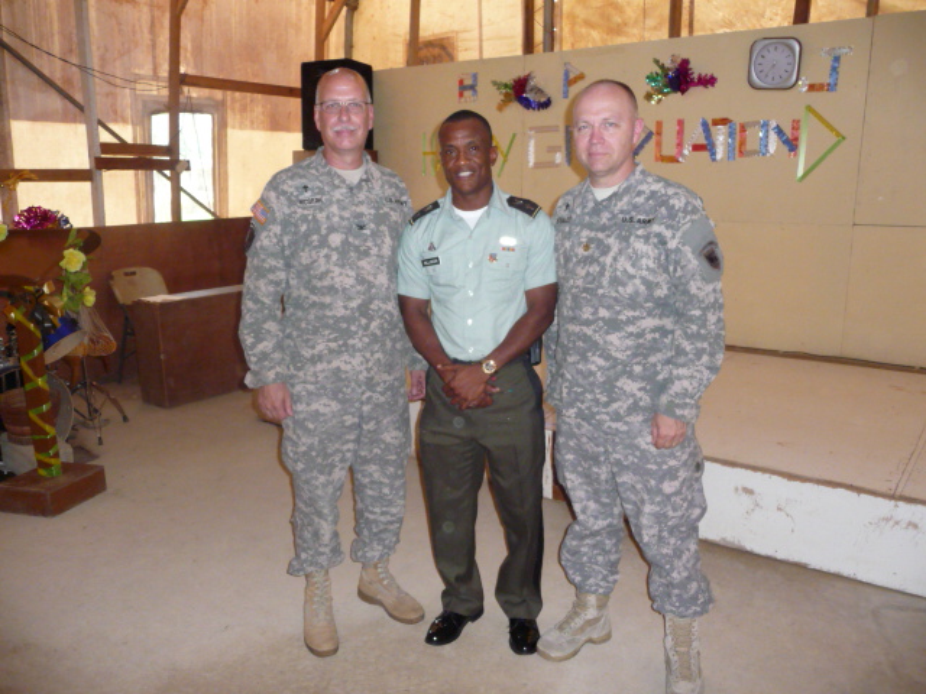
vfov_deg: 49.7
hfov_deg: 63.4
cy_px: 347
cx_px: 463
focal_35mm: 28
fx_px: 749
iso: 400
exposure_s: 1/30
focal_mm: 4.7
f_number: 3.3
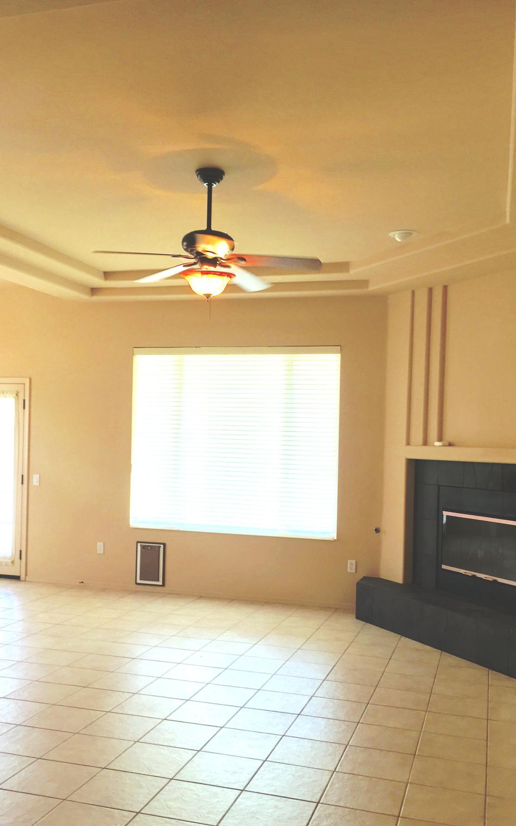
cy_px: 454
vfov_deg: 56.6
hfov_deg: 37.3
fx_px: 765
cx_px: 258
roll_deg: -0.9
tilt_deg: -0.5
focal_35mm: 34
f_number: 2.2
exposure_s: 1/60
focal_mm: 4.15
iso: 32
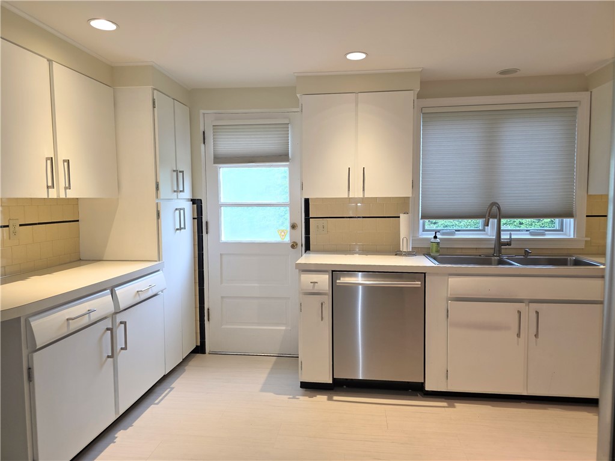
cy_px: 230
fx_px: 409
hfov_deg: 73.9
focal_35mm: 23
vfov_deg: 58.9
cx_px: 308
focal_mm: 6.3
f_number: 1.7
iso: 50
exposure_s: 1/60
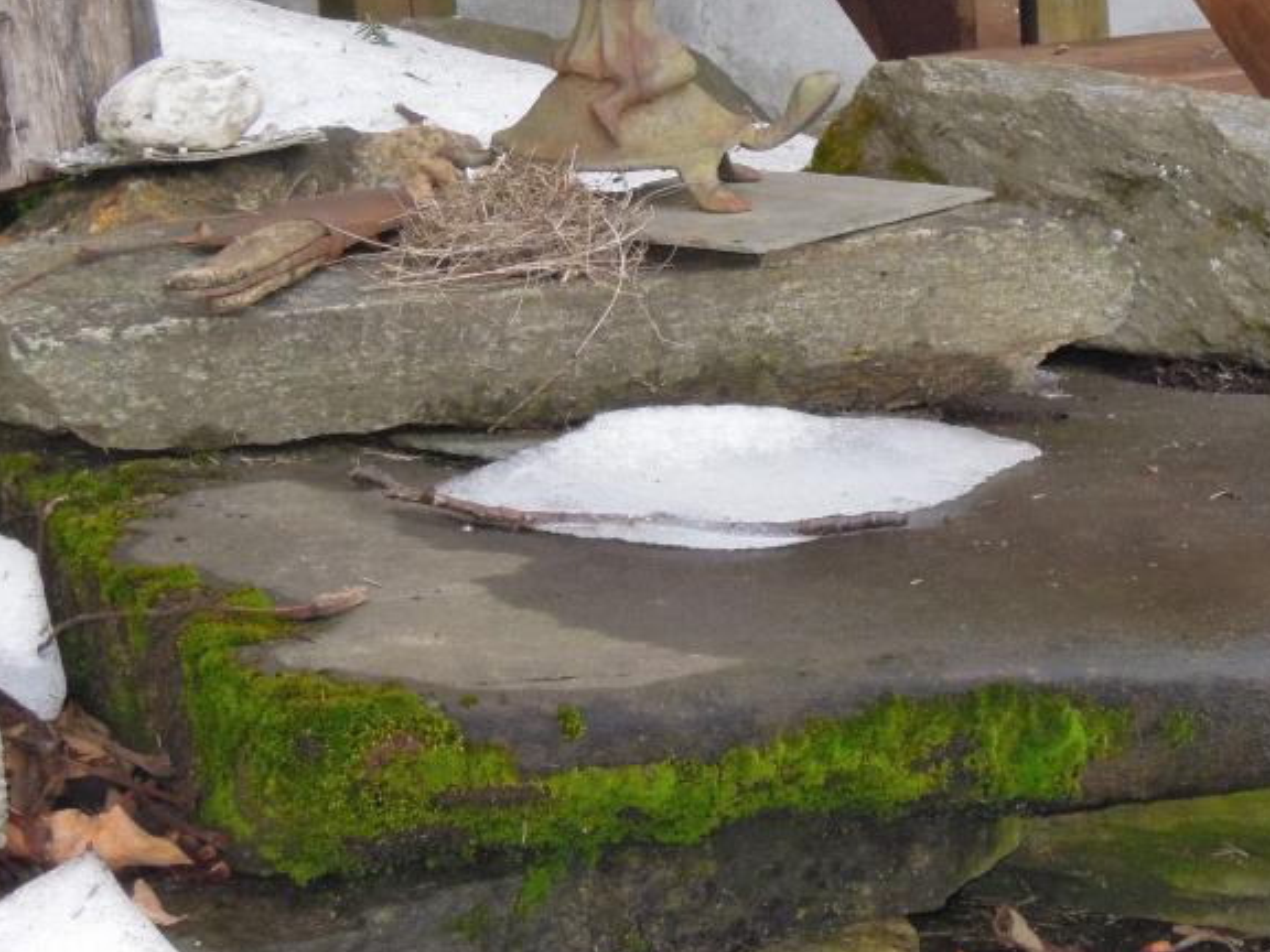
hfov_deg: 14.4
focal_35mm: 137
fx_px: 5026
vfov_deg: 10.8
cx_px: 840
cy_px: 271
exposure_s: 1/100
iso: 360
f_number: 4.7
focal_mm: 13.8
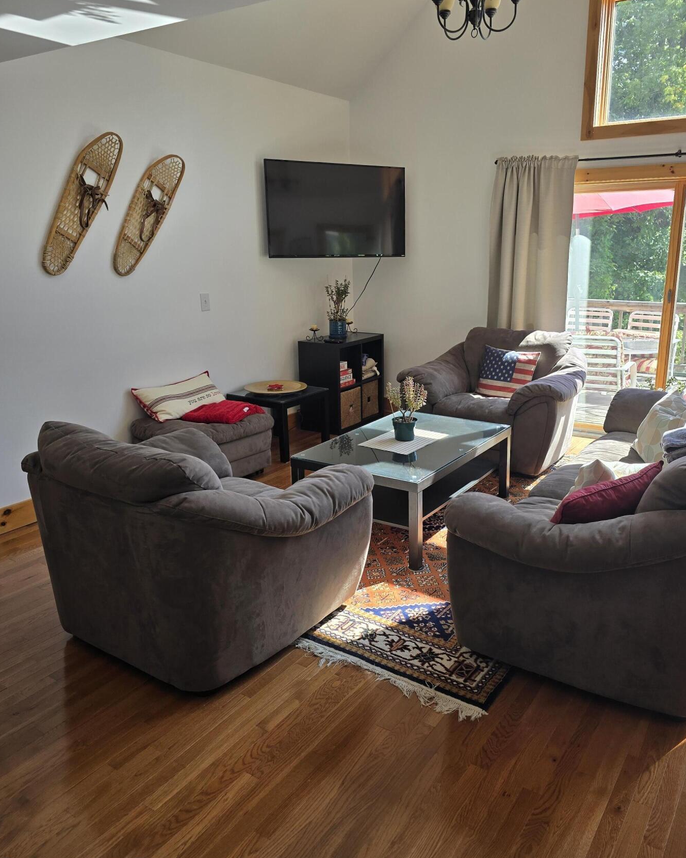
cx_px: 382
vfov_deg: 64.0
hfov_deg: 53.1
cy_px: 406
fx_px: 685
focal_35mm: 27
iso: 32
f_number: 1.7
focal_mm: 6.3
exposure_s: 1/180
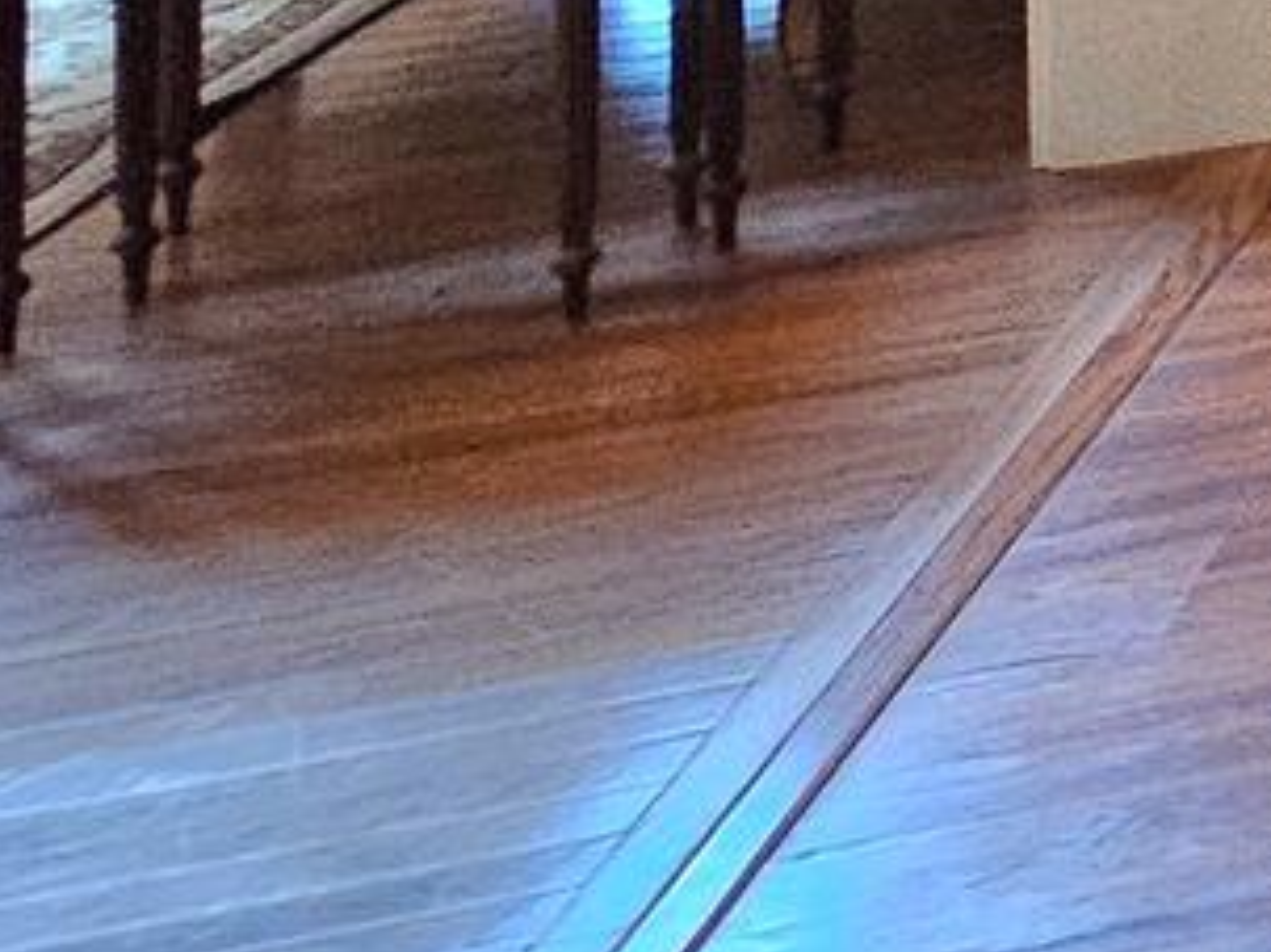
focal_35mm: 88
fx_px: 3230
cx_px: 3951
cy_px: -1317
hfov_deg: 11.0
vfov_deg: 12.9
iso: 640
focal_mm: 2.2
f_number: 2.2
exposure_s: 1/30
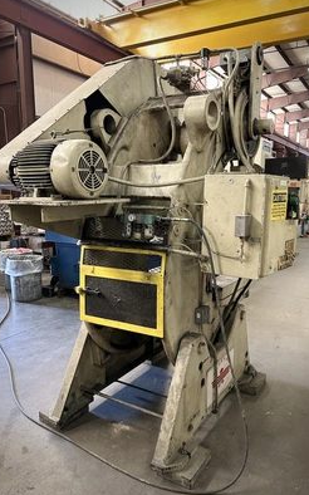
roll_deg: -0.2
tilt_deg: -9.0
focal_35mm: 28
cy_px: 248
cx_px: 168
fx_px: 378
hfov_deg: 44.5
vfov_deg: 66.5
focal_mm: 5.7
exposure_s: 1/60
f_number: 1.5
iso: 200
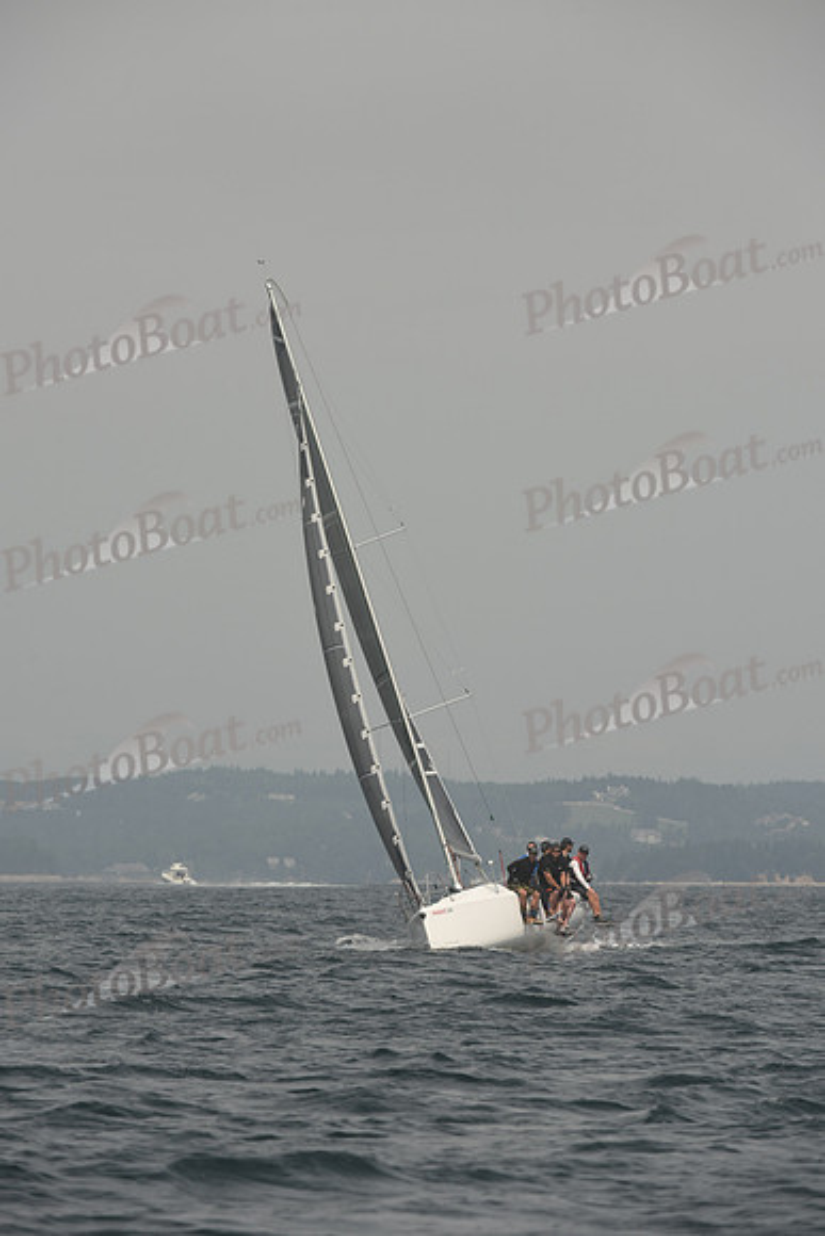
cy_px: 618
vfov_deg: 6.2
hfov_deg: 4.2
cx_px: 412
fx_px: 11336
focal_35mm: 330
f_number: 8
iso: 250
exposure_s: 1/800
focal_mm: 330
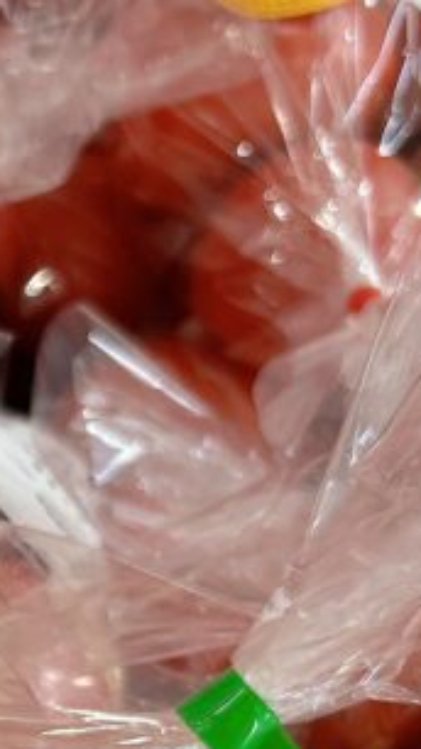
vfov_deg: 22.9
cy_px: 764
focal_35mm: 89
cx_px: -482
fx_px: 1767
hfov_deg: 11.8
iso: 80
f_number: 1.6
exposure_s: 1/60
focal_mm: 5.96
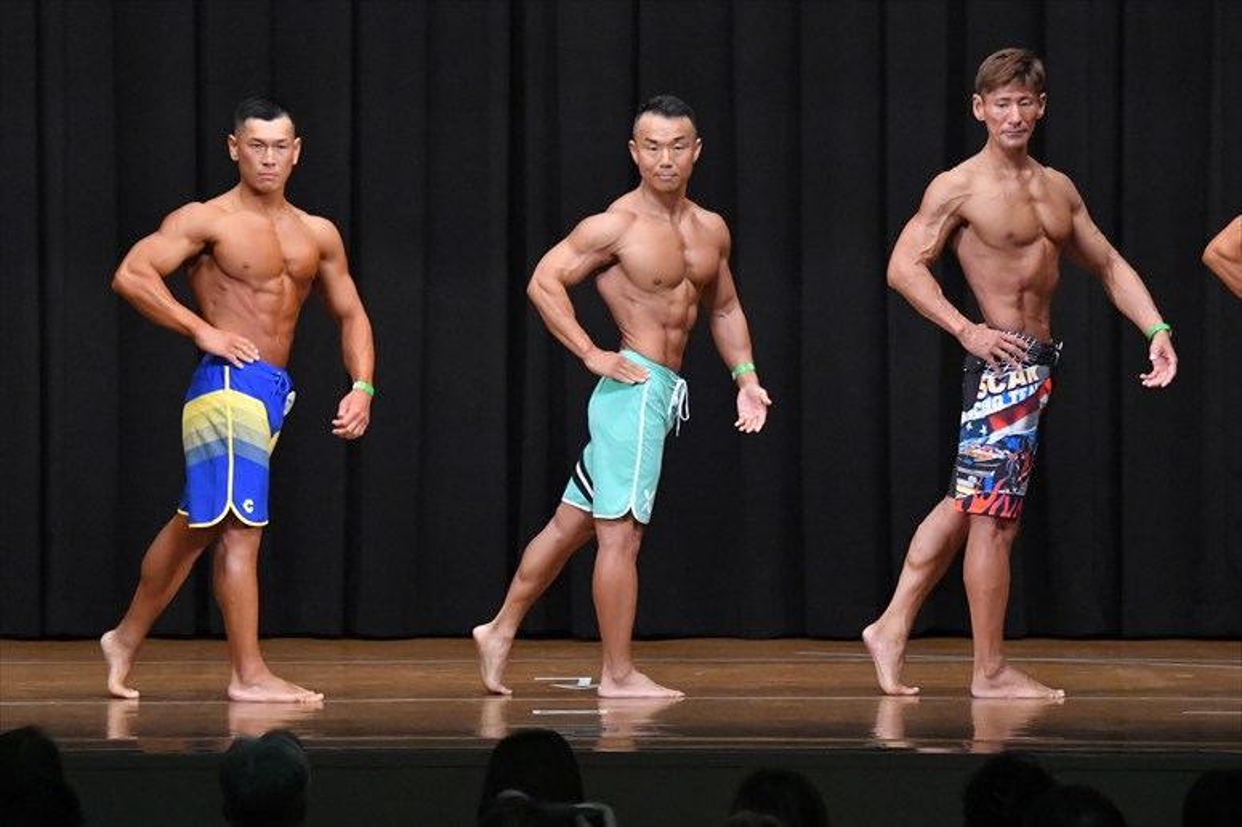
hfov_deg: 10.2
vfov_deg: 6.8
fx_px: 6966
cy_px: 414
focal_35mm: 202
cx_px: 621
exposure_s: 1/400
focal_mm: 135
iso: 8000
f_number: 5.6
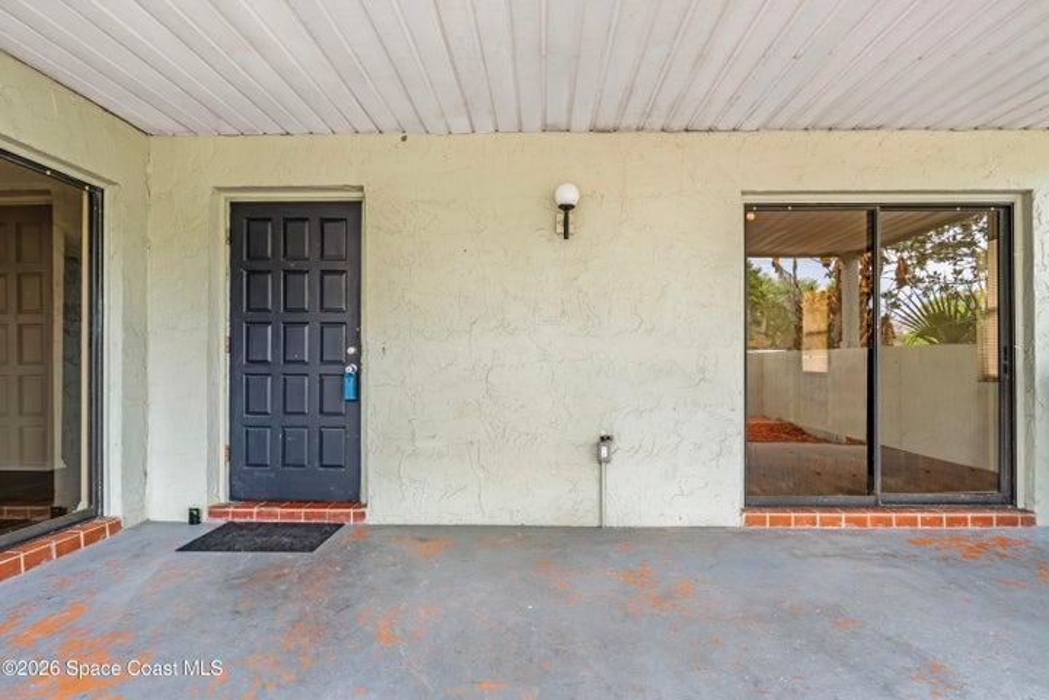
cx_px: 524
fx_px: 481
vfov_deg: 72.1
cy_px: 350
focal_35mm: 16
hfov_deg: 95.0
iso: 250
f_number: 9
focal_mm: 11
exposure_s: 1/250
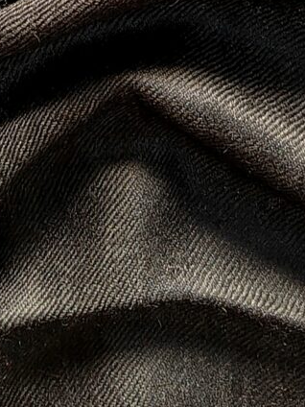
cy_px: -313
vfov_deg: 16.4
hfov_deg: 14.5
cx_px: 131
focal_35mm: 102
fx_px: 1198
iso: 1600
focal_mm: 5.52
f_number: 1.9
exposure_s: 1/25
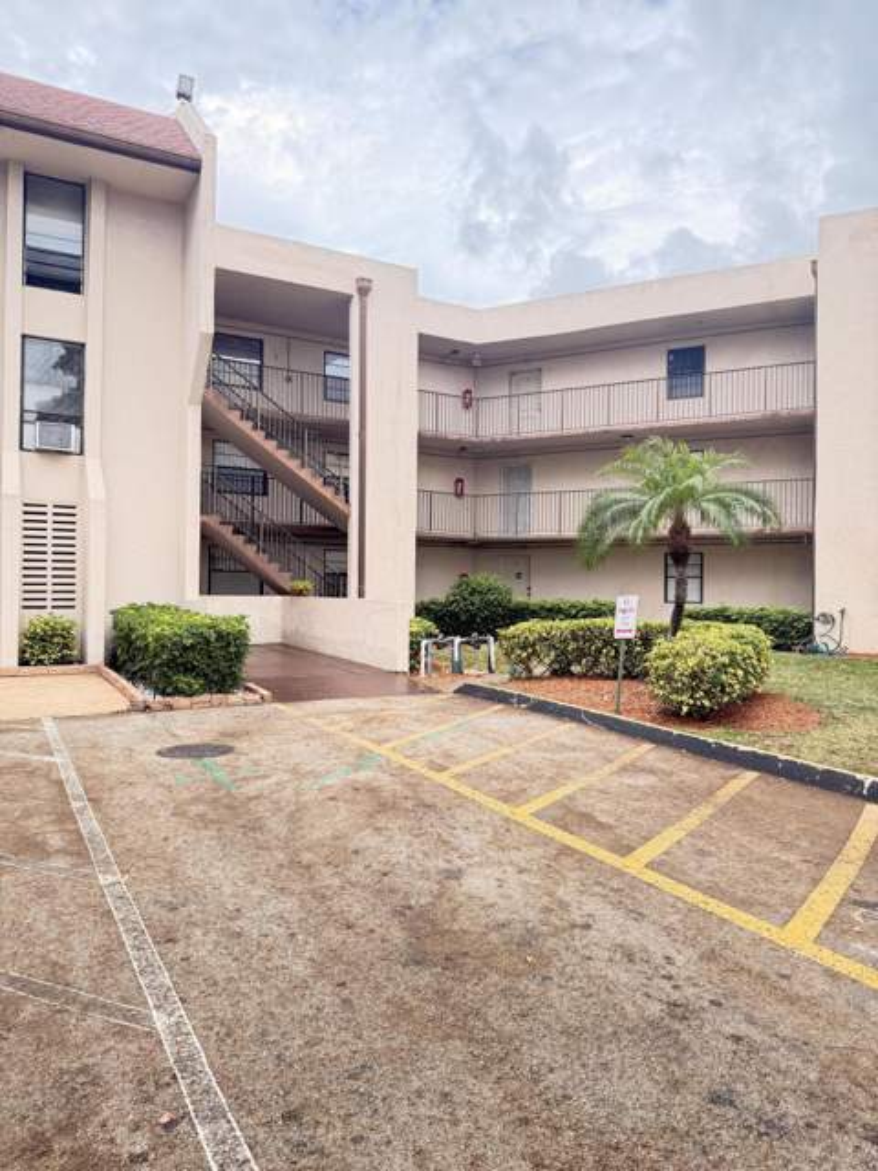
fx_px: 812
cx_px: 439
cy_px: 586
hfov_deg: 56.8
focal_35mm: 24
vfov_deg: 71.6
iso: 100
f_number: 1.78
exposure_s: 1/840
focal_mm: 6.76
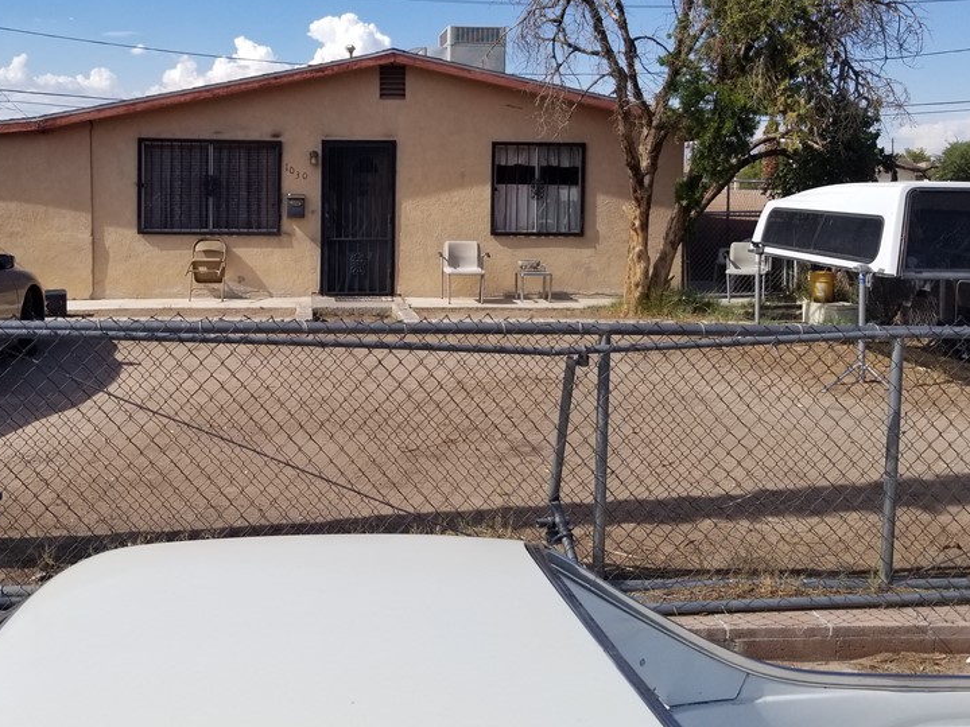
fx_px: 1037
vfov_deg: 38.4
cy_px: 264
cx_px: 391
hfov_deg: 49.8
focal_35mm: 37
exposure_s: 1/3136
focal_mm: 4.25
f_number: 1.7
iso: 50
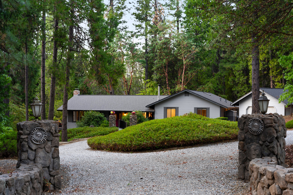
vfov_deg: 23.8
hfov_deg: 35.1
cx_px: 146
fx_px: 464
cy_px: 98
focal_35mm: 57
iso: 320
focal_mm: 57
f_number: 7.1
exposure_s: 1
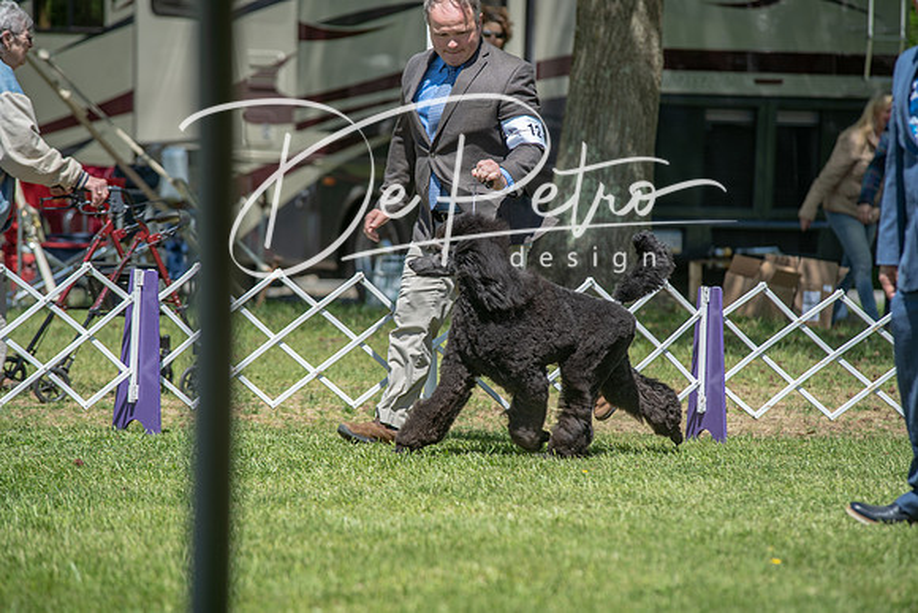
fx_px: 5101
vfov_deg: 6.9
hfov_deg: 10.3
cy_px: 306
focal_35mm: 200
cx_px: 459
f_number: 5
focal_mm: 200
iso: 100
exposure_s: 1/400
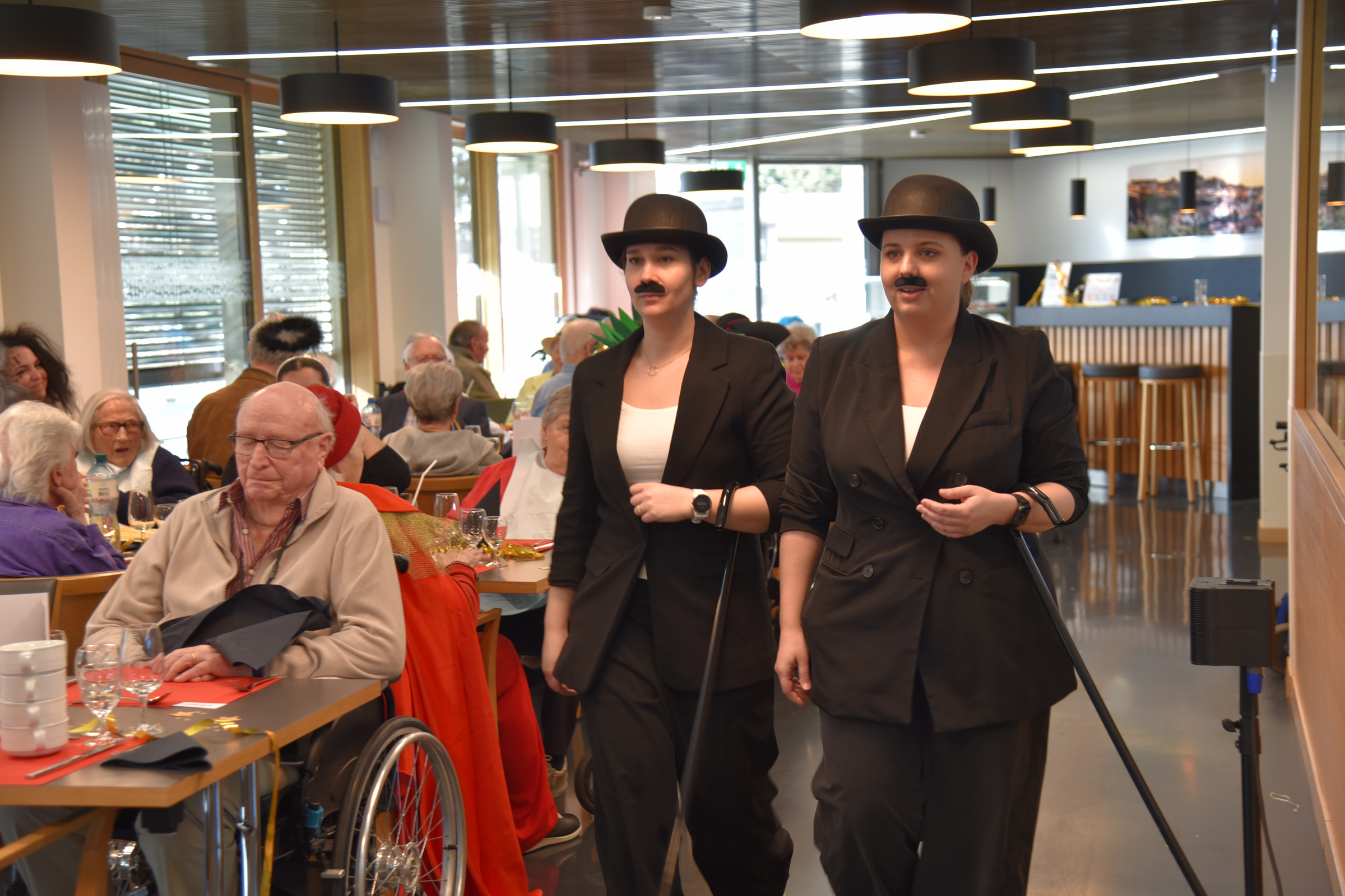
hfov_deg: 36.2
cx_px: 672
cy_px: 448
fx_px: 2055
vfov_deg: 24.6
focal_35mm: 55
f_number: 4.5
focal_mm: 55
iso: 400
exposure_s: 1/80
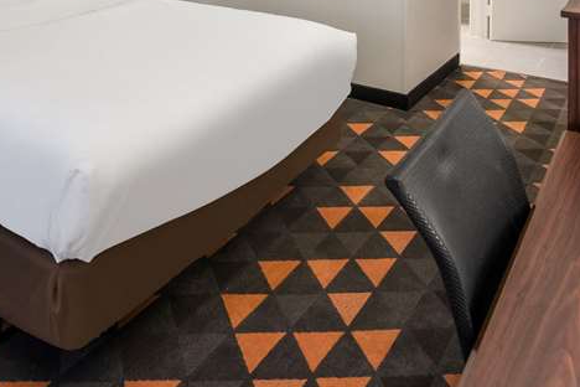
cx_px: 108
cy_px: 7
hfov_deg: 50.8
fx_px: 564
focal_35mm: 35
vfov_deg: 34.7
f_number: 8
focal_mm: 16
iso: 100
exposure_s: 4
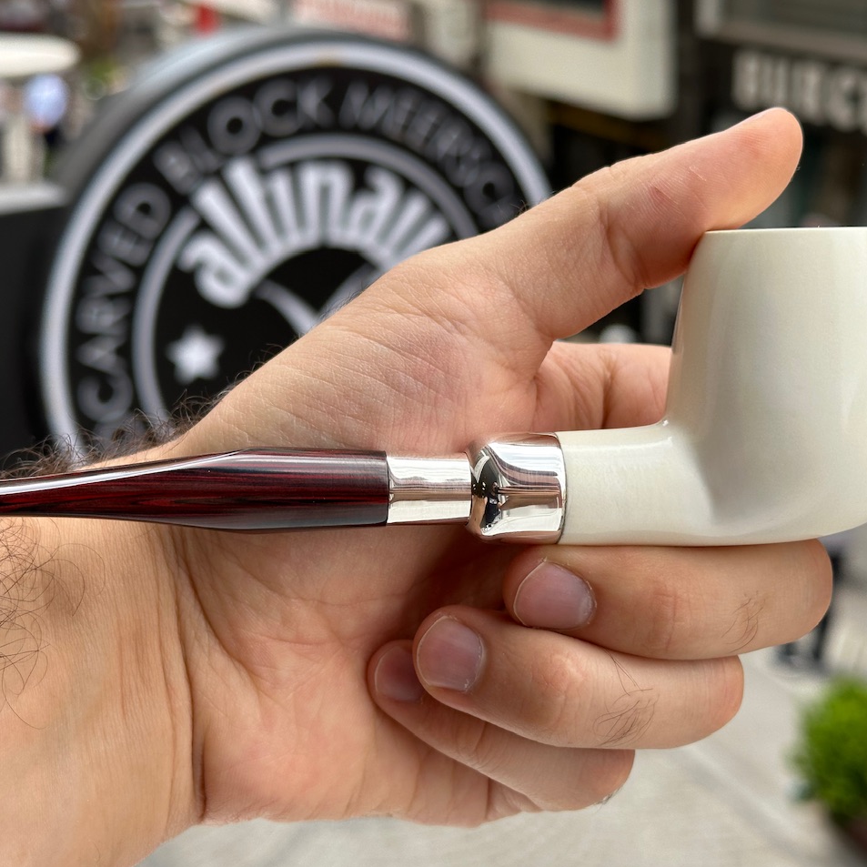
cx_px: 451
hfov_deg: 30.0
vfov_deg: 30.0
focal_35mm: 57
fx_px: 1615
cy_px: 435
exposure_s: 1/962
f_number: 1.78
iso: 64
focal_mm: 6.86
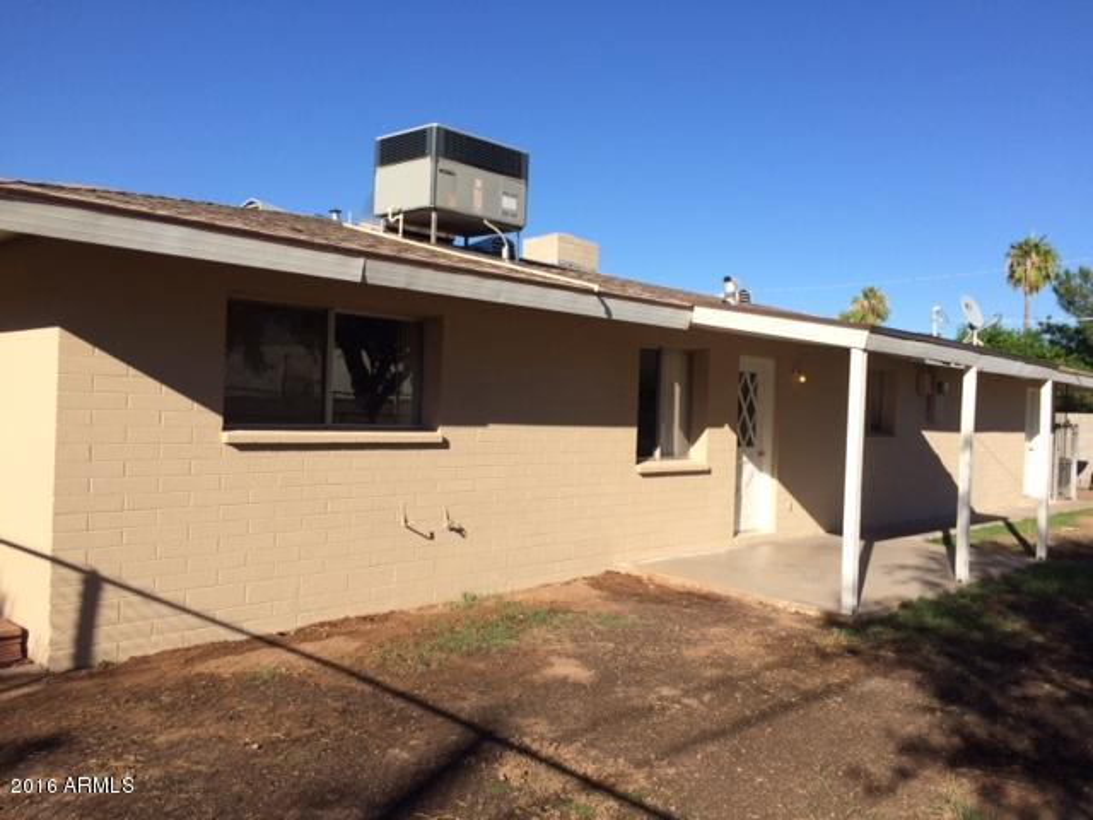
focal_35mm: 29
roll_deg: -0.1
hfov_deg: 61.7
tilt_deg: -0.6
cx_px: 546
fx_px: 916
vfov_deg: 48.2
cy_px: 410
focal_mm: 4.15
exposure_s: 1/2283
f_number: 2.2
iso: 32
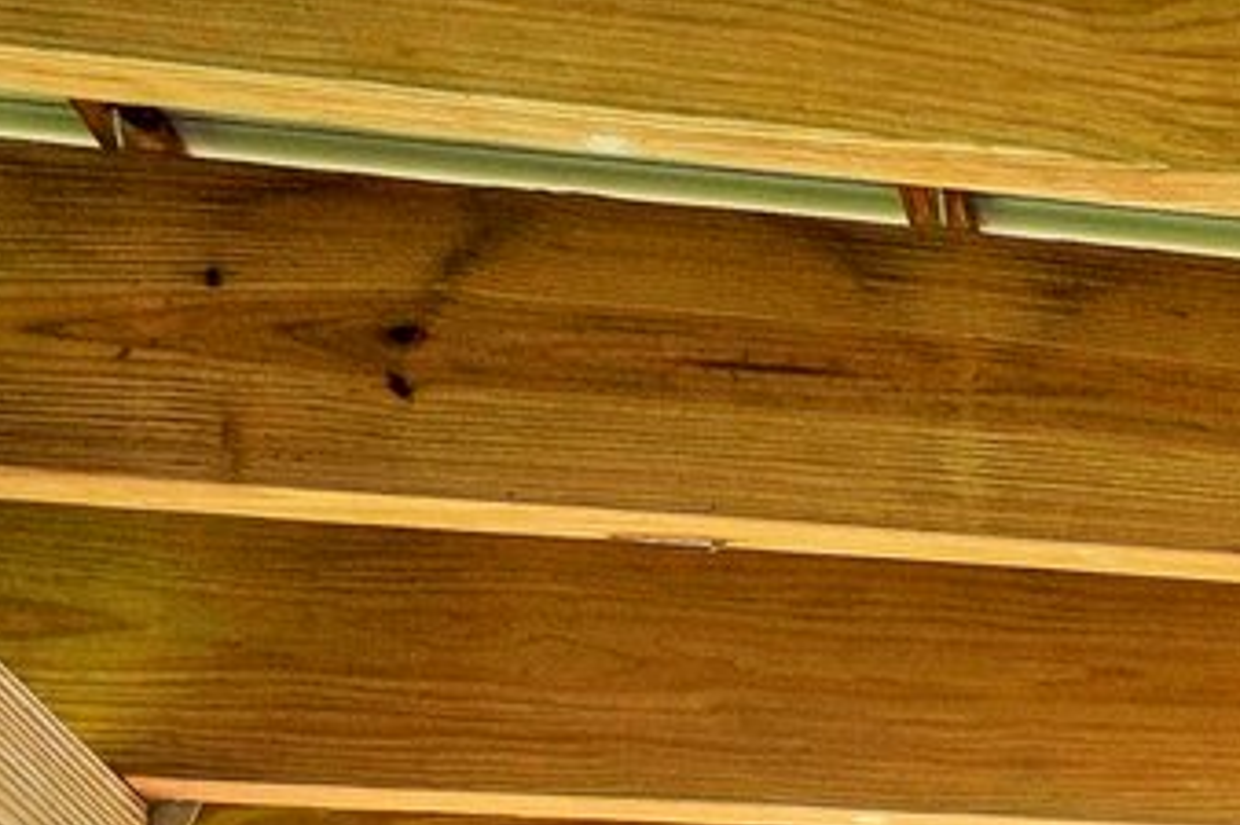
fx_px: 3133
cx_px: 2495
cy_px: 2162
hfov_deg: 16.7
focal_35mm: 91
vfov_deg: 11.5
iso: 100
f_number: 8
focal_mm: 10
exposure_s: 1/50
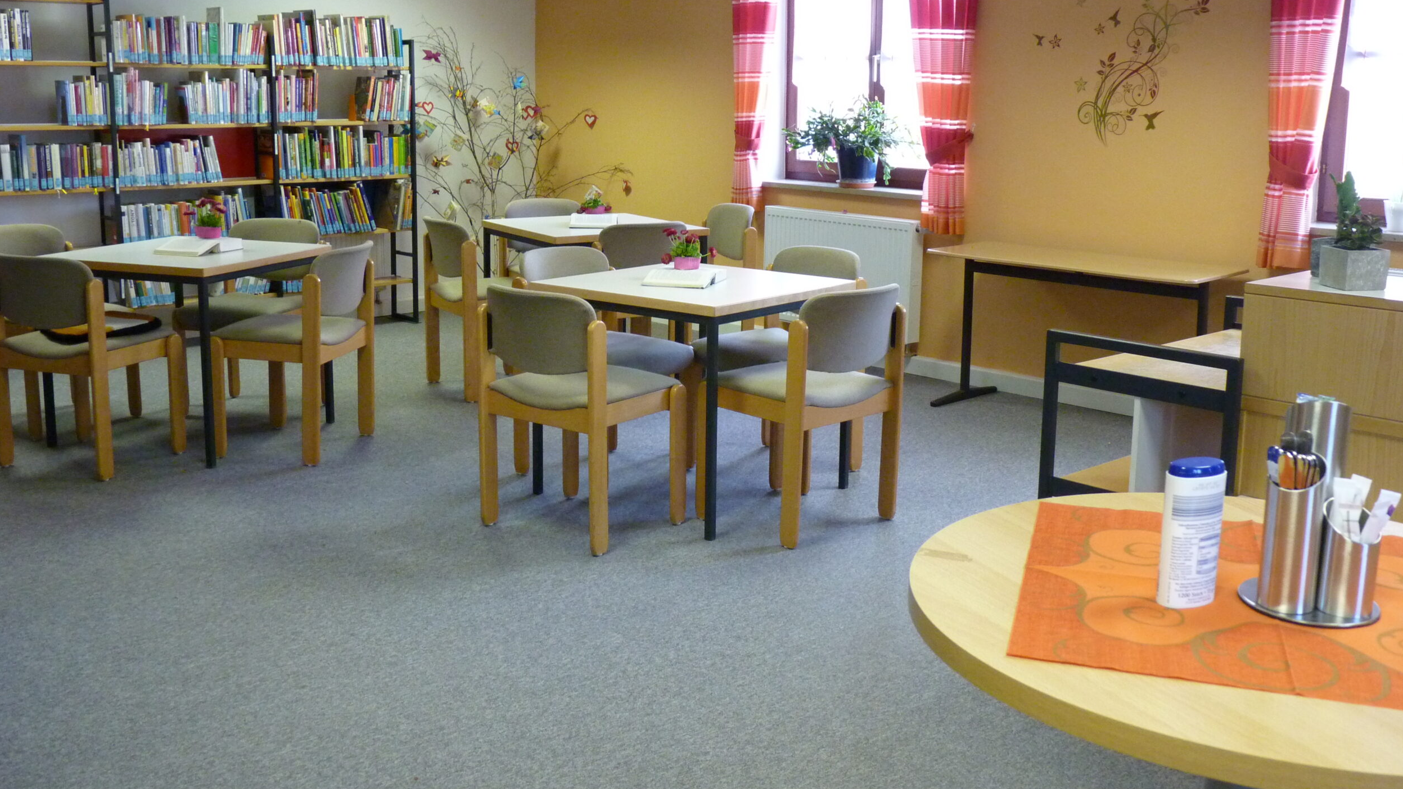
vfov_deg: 31.1
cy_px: 302
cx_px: 709
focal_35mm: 38
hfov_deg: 52.8
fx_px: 1414
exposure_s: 1/25
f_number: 3
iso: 400
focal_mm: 6
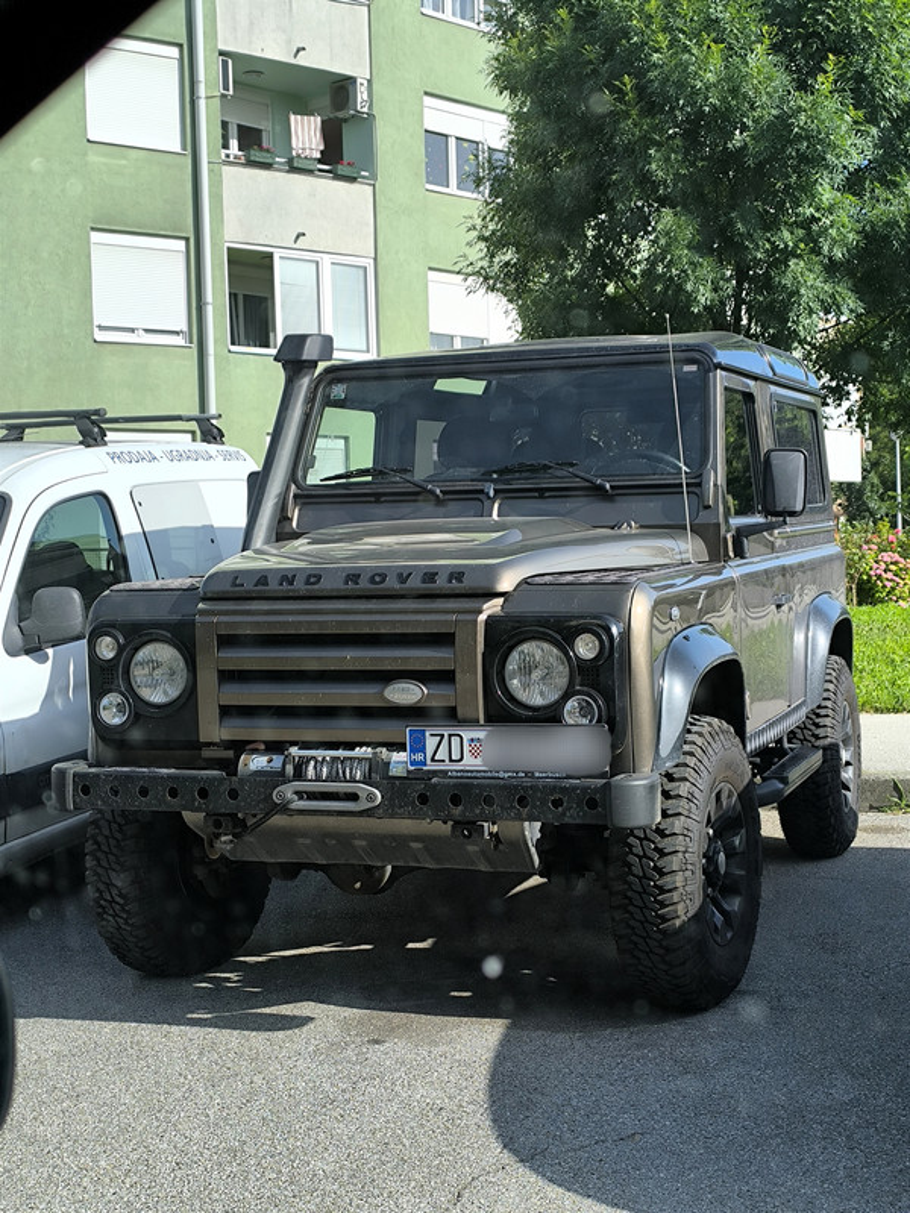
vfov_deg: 37.5
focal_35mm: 51
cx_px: 455
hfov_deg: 28.6
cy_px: 606
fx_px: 1788
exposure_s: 1/875
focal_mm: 6.14
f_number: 1.65
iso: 50
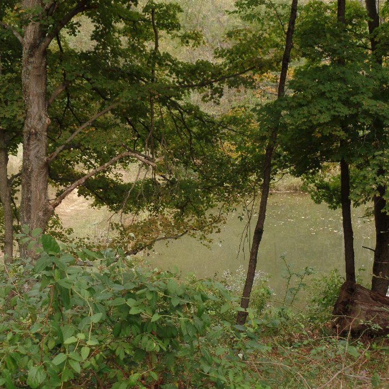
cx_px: 174
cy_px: 196
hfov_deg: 22.8
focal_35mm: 76
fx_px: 966
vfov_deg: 22.8
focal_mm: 11.4
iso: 80
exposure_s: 1/90
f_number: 3.6
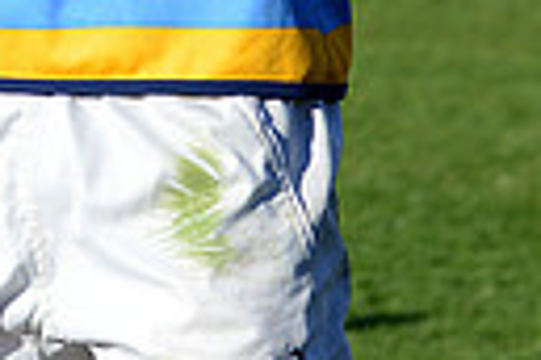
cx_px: -88
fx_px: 4718
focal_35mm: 314
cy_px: -429
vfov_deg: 4.3
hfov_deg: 6.5
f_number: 4
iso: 320
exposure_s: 1/2500
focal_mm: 70
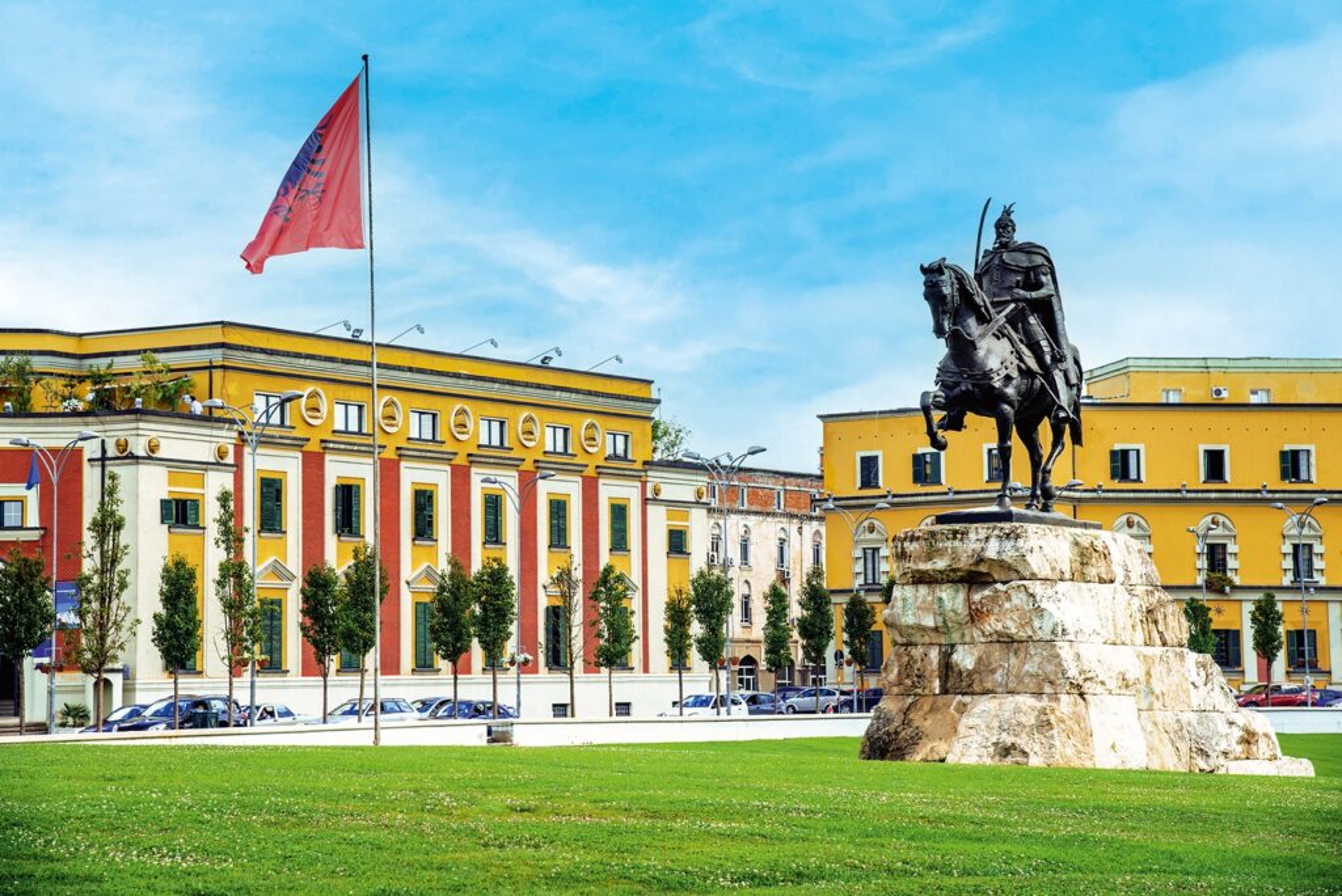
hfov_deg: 23.9
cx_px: 671
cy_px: 448
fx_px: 3170
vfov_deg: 16.1
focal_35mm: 85
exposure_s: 1/160
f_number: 7.1
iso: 100
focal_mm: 85
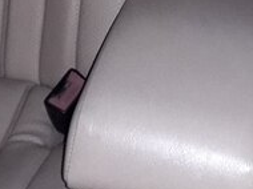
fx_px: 686
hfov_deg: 20.8
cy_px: -134
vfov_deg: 14.2
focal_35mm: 94
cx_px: 85
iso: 125
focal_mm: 3.6
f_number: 1.9
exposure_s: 1/50
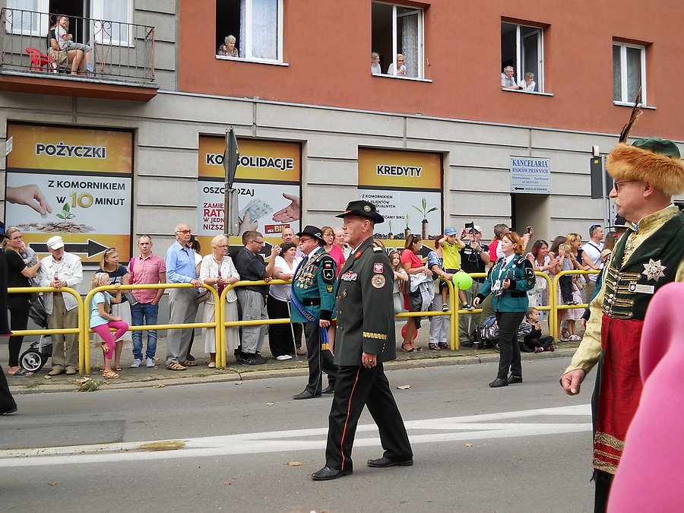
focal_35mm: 41
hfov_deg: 45.8
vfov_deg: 35.1
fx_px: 810
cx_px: 342
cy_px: 256
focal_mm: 6.72
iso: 80
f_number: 3.1
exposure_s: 1/160
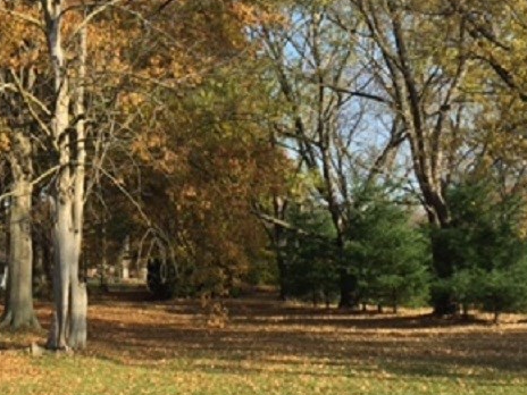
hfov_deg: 29.0
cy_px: 117
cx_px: 44
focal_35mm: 64
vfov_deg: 22.8
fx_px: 974
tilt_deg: +6.7
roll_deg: +1.3
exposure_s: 1/746
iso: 32
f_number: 2.2
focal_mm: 4.15
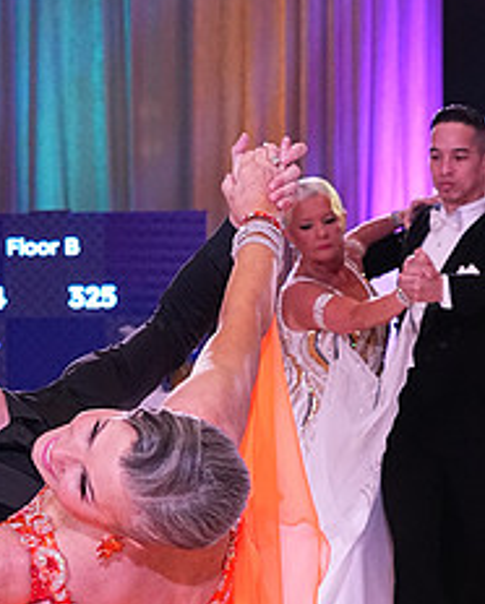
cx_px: 72
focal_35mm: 183
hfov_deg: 8.4
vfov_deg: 10.4
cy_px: 713
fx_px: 3279
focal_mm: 52
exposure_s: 1/320
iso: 3200
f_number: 5.6
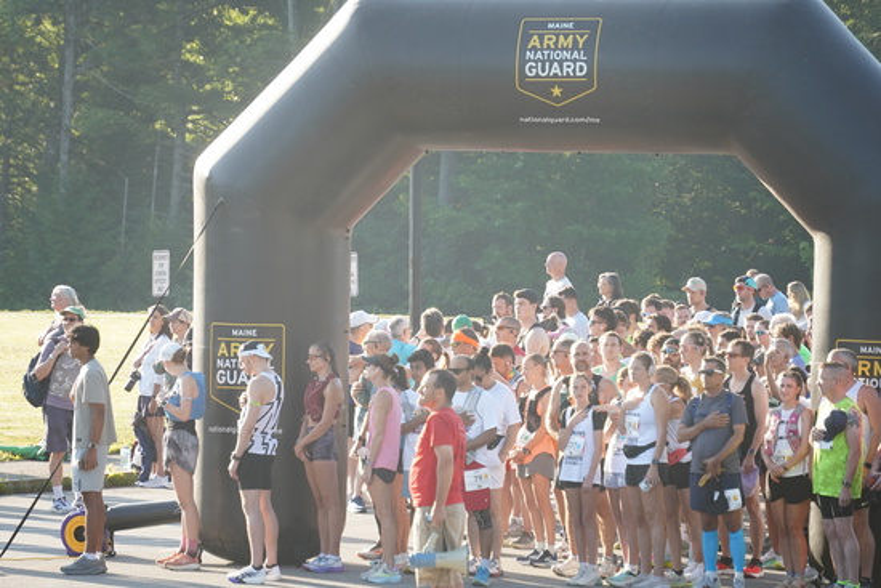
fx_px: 5801
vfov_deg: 5.8
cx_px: 440
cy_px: 294
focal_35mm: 237
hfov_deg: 8.7
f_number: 6.3
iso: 320
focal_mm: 158
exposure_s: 1/250
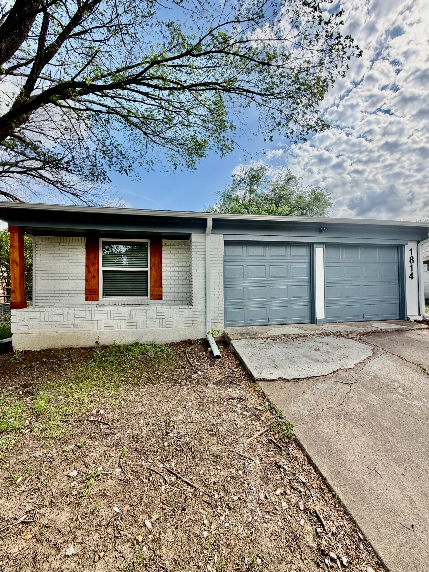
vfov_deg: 102.1
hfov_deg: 85.7
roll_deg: +0.9
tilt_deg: +1.6
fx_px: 231
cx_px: 214
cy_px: 286
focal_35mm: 14
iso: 32
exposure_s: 1/770
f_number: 2.2
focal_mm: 2.22
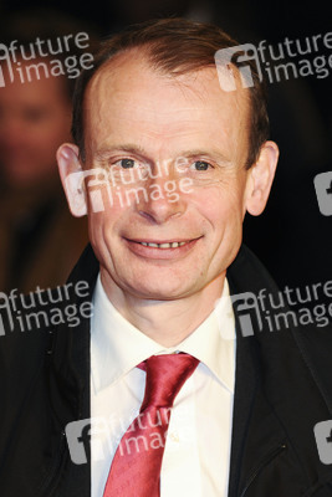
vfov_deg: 7.8
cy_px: 248
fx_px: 3628
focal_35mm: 262
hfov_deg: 5.2
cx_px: 166
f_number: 4
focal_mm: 175
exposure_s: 1/200
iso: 500
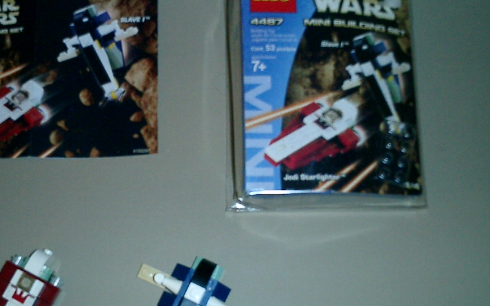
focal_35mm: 56
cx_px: 186
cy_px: 179
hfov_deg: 36.1
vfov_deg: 23.1
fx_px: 748
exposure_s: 1/30
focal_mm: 7.5
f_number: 3.2
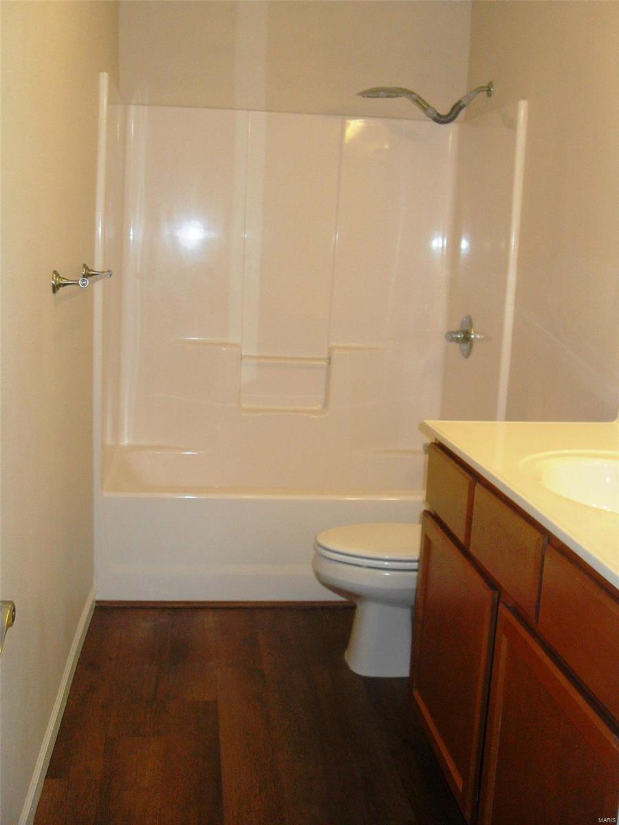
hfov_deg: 38.7
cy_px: 412
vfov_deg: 50.1
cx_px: 310
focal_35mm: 37
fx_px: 882
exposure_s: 1/45
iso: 100
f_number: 2.8
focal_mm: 6.3
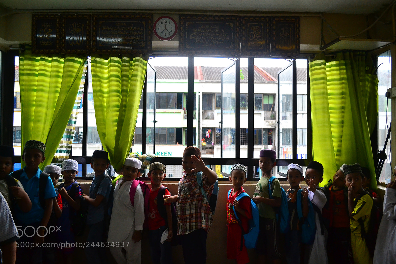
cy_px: 132
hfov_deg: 61.9
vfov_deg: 43.6
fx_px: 330
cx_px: 198
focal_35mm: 30
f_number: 4
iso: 1600
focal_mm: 20
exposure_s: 1/1600
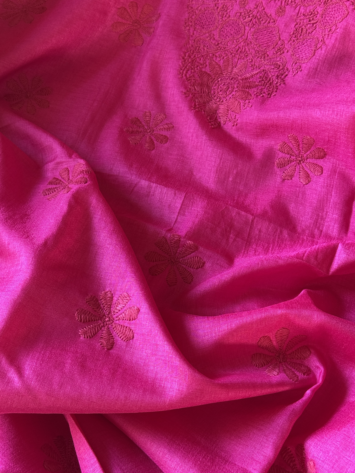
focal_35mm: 48
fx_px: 656
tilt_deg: -59.3
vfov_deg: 39.7
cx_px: 178
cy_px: 236
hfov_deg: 30.3
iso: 250
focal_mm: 6.76
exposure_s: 1/54
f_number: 1.78
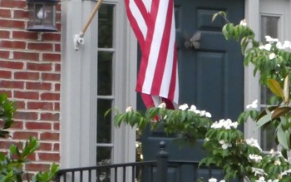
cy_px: 17
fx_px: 2904
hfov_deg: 5.7
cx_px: 215
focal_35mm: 366
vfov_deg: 3.6
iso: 1250
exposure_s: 1/80
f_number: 5.4
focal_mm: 27.1
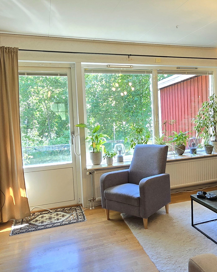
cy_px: 126
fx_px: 233
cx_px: 144
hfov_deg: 49.1
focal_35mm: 29
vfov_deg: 60.4
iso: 80
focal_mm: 2.2
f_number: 2.2
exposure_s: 1/50
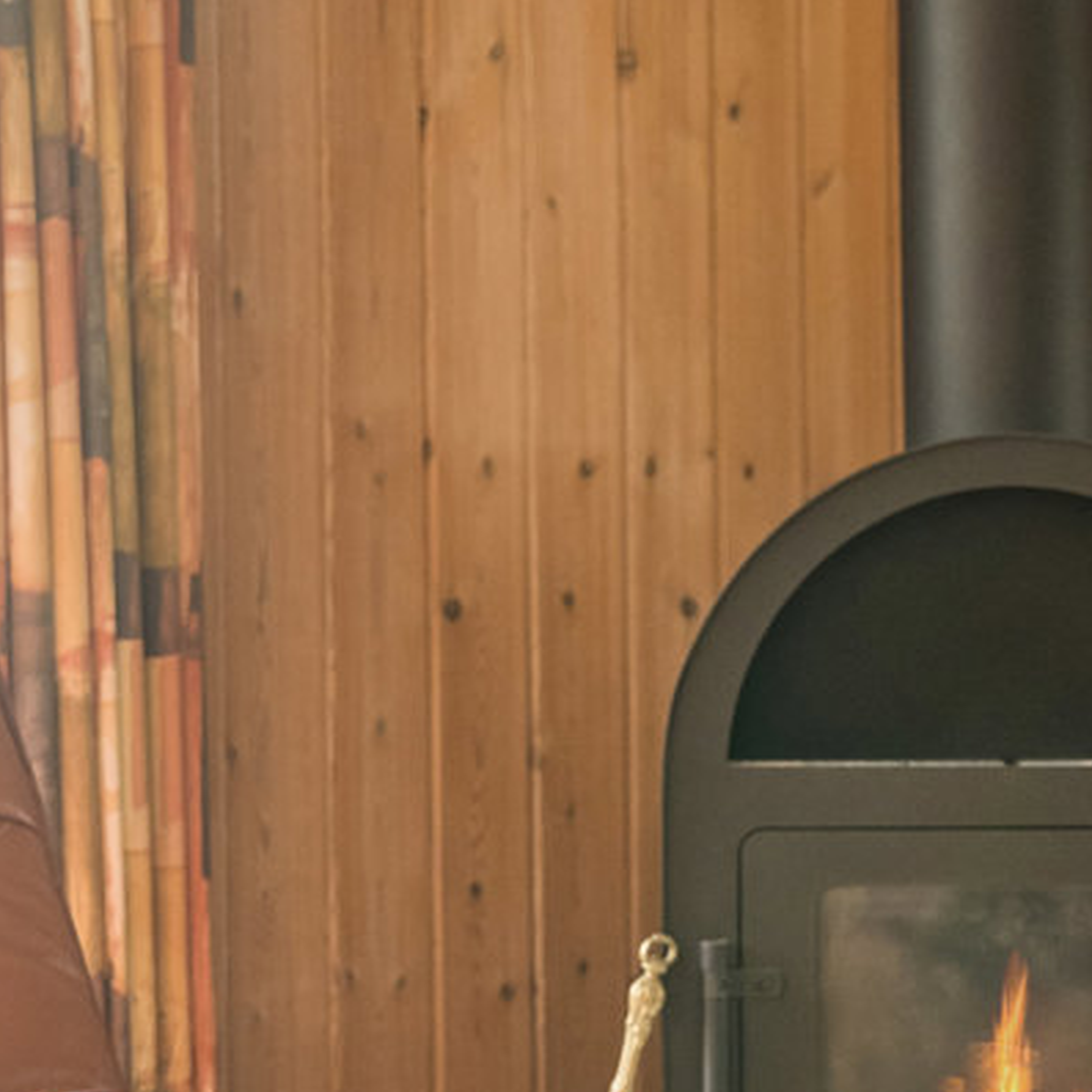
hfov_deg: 13.3
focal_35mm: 131
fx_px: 4675
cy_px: 737
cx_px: 454
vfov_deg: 13.3
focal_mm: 51
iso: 1250
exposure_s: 1/400
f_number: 3.5
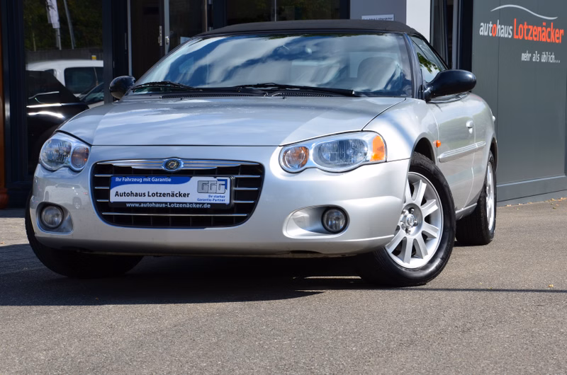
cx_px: 284
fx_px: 1462
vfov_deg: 14.6
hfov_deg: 22.0
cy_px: 188
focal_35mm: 93
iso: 100
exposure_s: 1/160
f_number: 11
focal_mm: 62
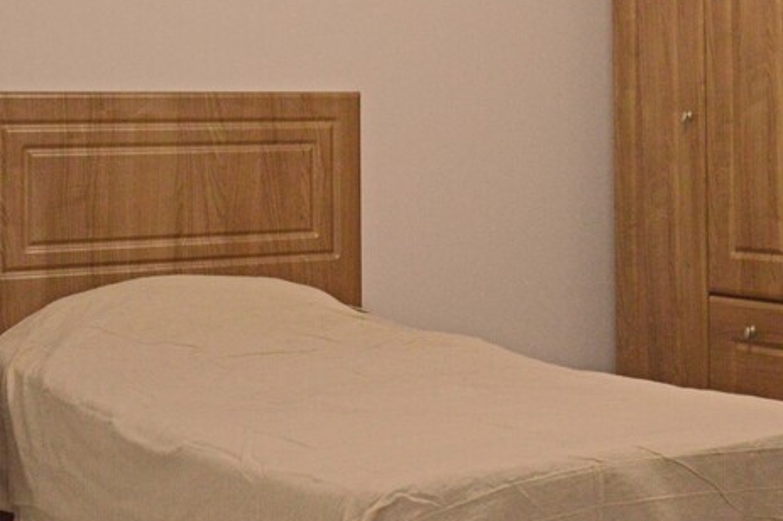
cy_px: 67
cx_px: 649
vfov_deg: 18.4
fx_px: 1587
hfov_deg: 27.1
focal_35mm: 73
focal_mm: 22
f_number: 4
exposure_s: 1/100
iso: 800
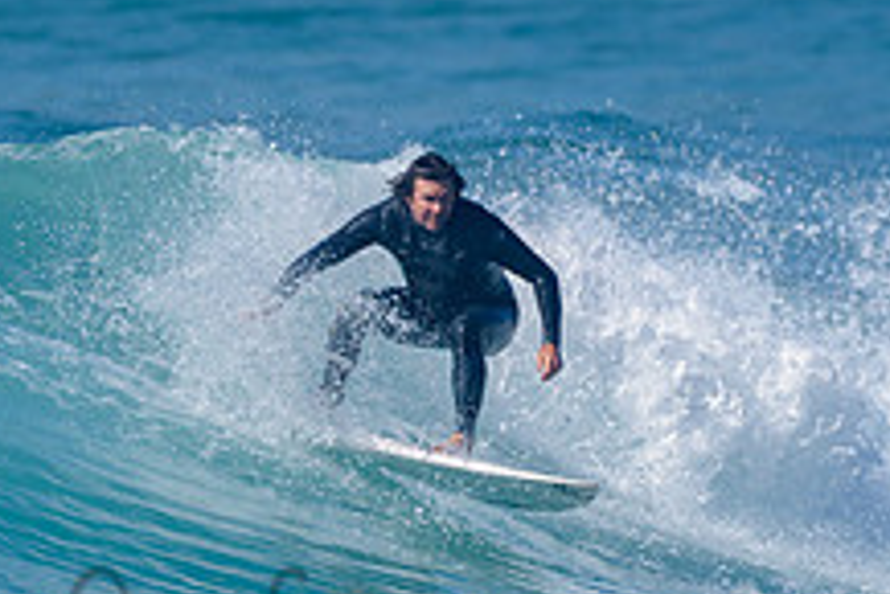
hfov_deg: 1.3
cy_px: 426
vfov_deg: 0.8
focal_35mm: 1639
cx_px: 385
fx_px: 40545
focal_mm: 500
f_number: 5.6
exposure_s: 1/2000
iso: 140
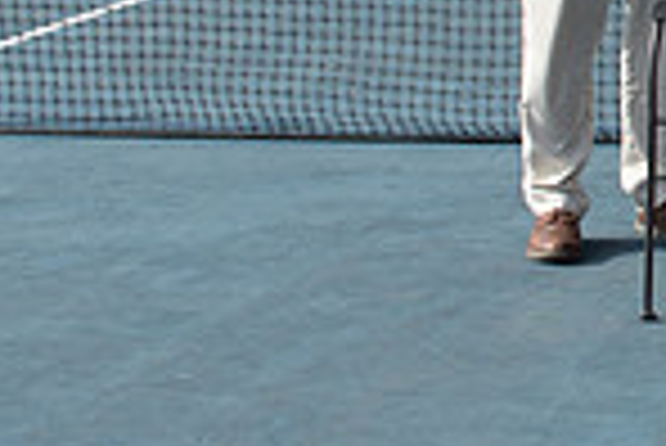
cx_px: 1161
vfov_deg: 8.4
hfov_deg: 11.9
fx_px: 2963
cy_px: -282
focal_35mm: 160
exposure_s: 1/160
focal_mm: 24
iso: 100
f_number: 8
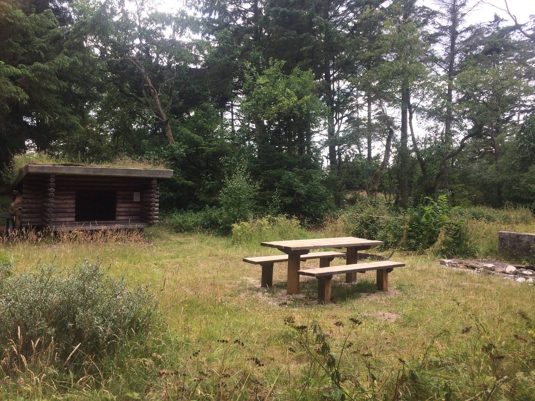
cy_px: 200
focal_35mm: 29
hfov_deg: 61.7
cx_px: 268
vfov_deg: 48.2
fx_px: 448
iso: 32
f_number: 2.2
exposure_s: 1/357
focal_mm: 4.15
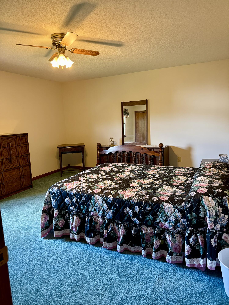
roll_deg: +2.0
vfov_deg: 71.6
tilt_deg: -8.0
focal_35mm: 24
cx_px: 114
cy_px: 152
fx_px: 212
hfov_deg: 56.8
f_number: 1.78
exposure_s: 1/60
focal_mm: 6.76
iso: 500
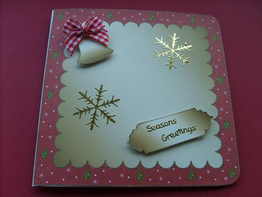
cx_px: 131
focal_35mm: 35
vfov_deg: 40.7
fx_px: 265
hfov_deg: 52.6
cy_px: 98
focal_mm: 5.8
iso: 50
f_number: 2.8
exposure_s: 1/125
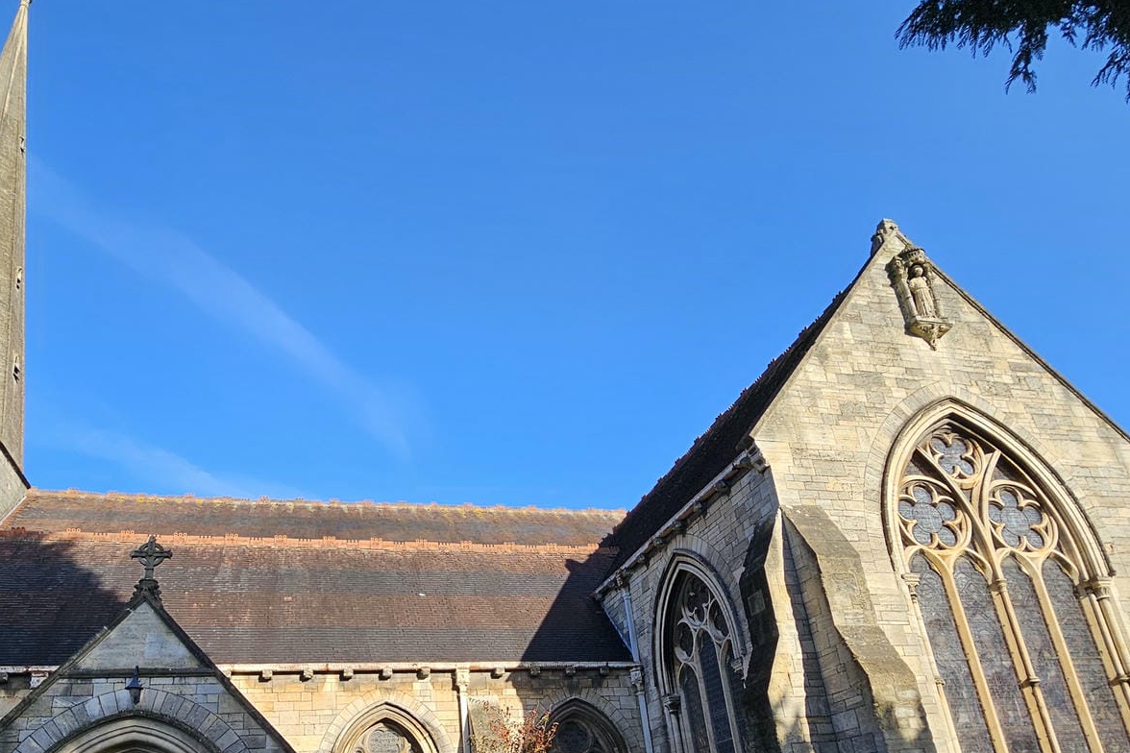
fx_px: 722
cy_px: 554
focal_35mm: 23
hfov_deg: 75.2
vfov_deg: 52.9
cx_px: 448
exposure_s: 1/1311
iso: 50
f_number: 2.2
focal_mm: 2.2
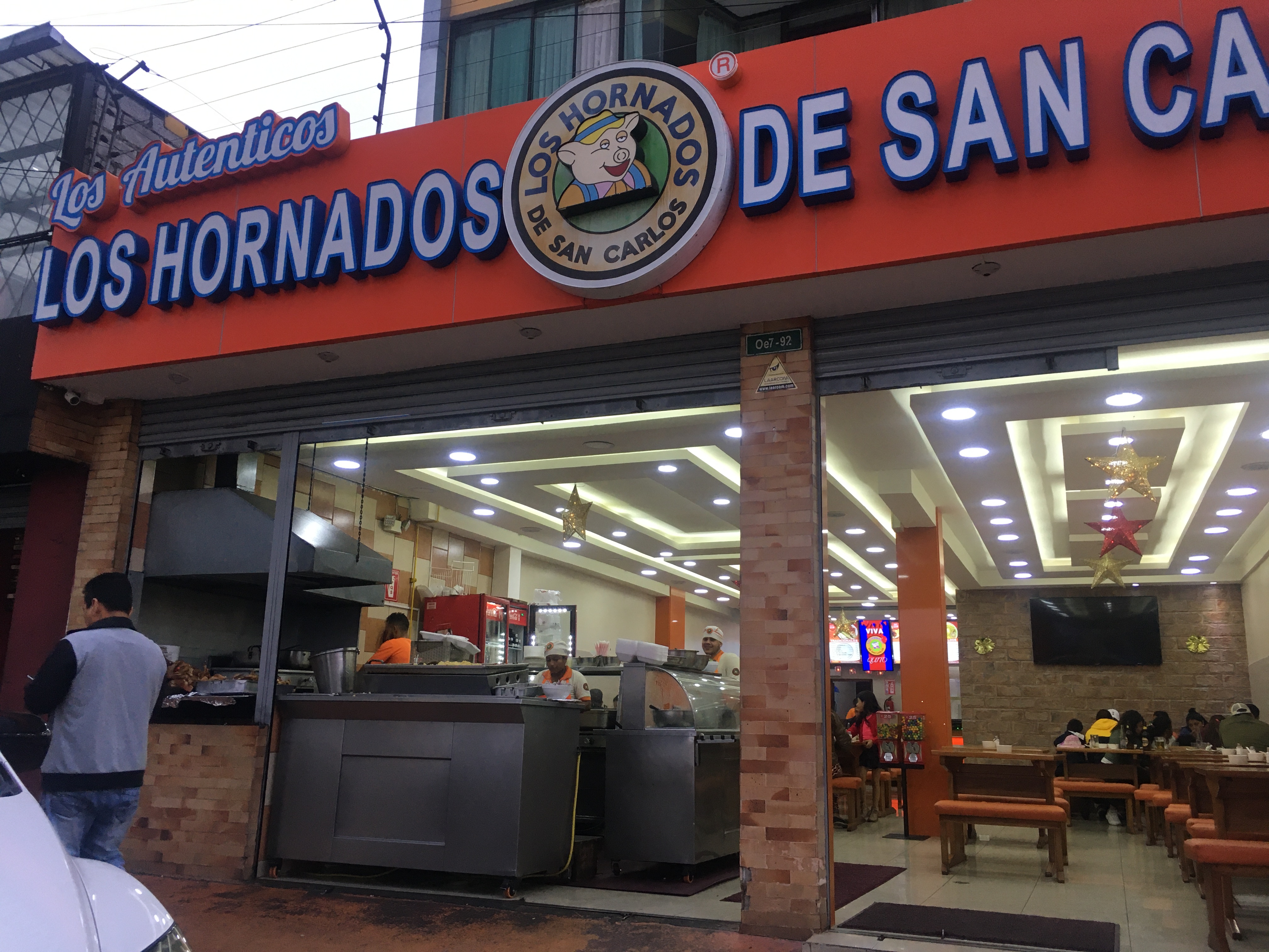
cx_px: 634
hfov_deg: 61.7
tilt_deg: +12.9
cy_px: 476
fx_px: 1063
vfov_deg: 48.2
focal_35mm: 29
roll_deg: -1.0
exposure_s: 1/30
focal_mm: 4.15
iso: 32
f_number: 2.2
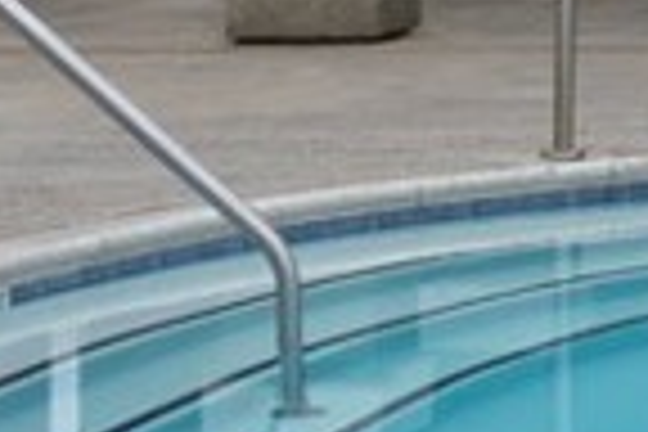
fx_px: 4482
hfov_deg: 7.5
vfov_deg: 5.4
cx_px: 1714
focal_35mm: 249
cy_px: -344
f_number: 22
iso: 80
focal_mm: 35
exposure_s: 1/6
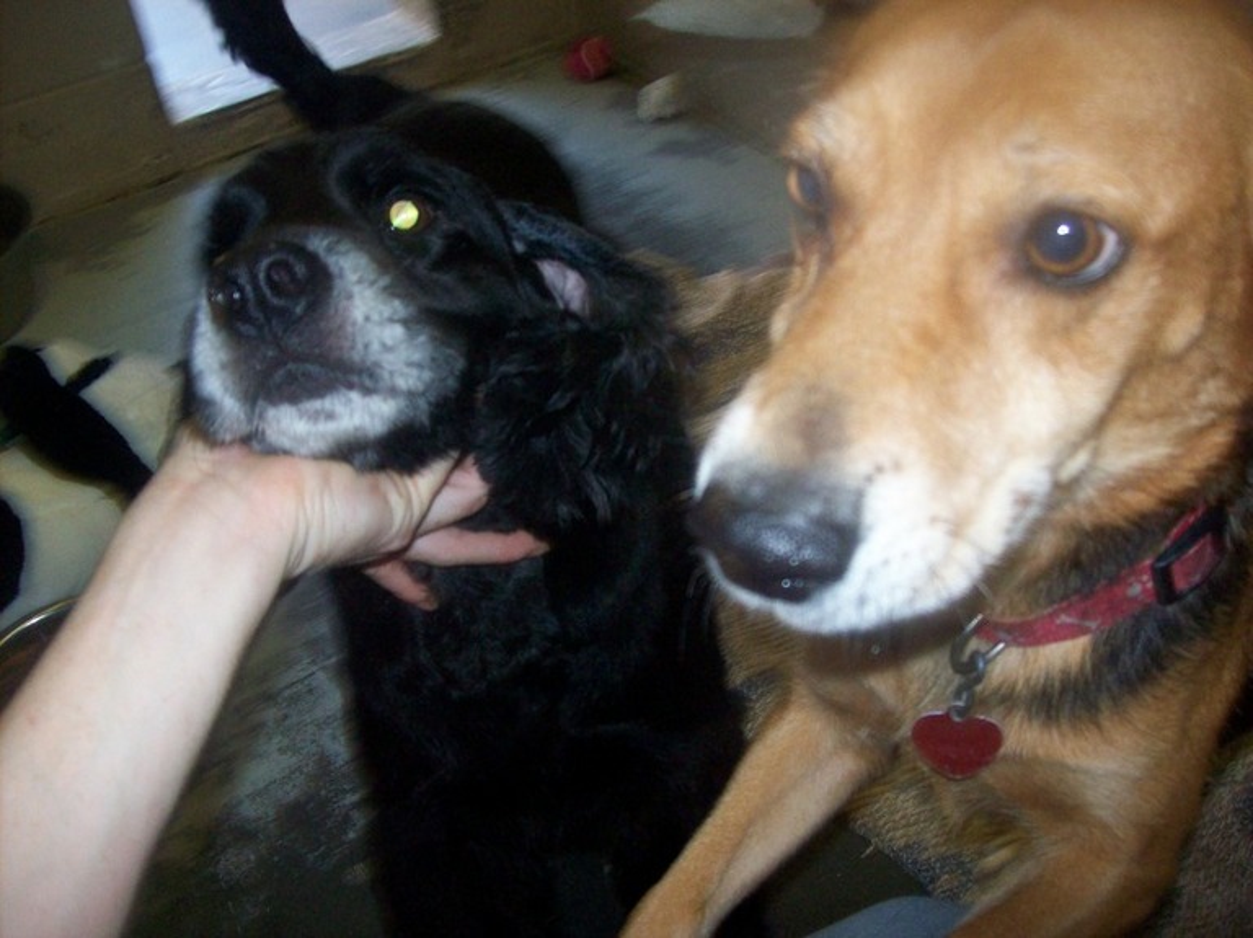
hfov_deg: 51.4
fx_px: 1302
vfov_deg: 39.6
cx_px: 626
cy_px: 469
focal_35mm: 36
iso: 200
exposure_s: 1/64
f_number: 2.7
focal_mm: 6
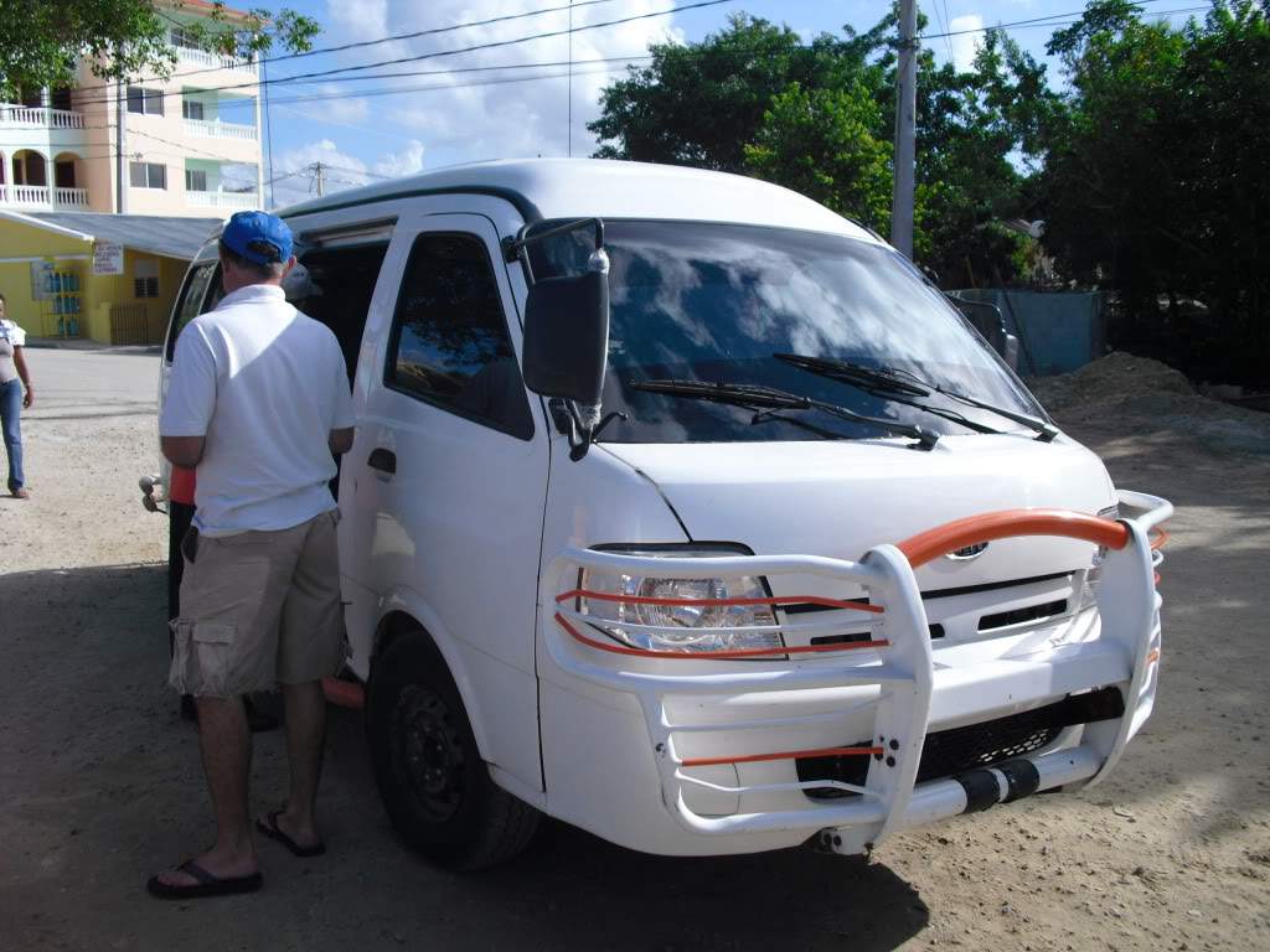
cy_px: 476
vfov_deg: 39.7
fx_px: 1321
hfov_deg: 51.4
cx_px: 635
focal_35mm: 36
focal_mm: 6.3
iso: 64
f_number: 7.8
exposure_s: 1/160
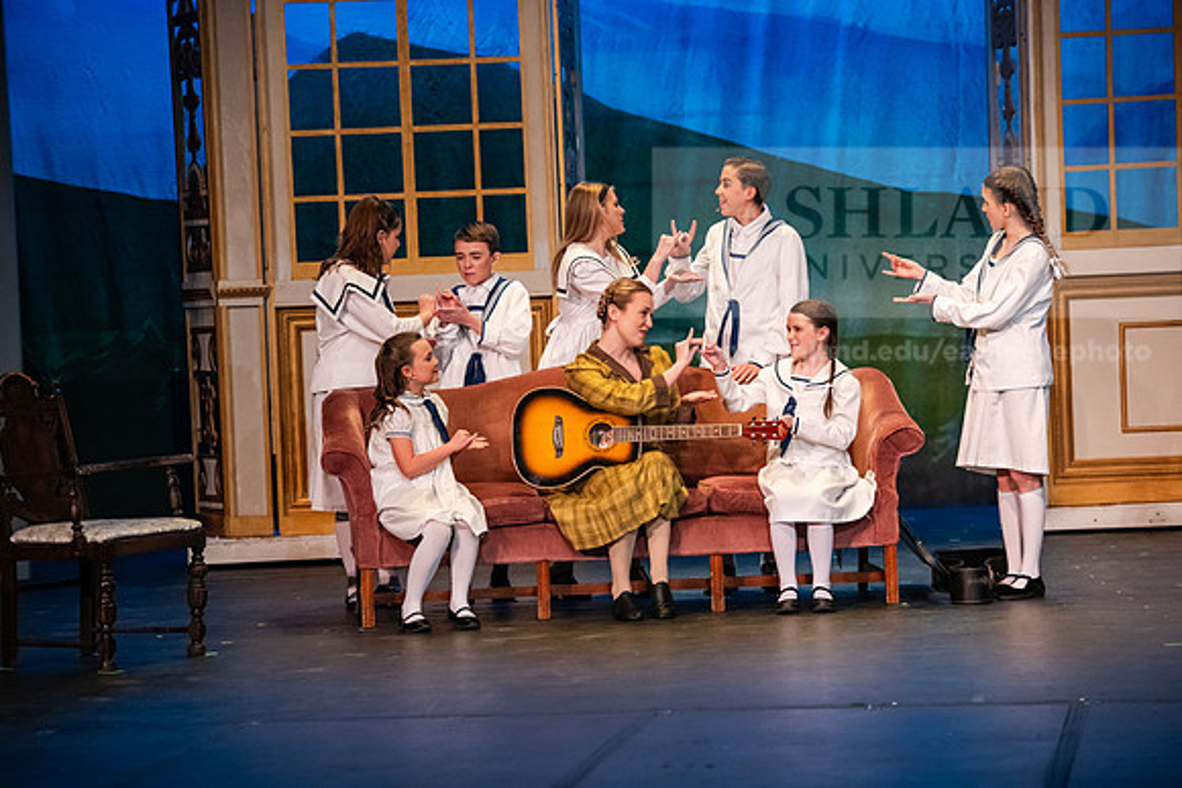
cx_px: 591
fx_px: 4433
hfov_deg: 15.2
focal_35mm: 135
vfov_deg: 10.2
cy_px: 394
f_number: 3.5
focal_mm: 135
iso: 3200
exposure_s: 1/200
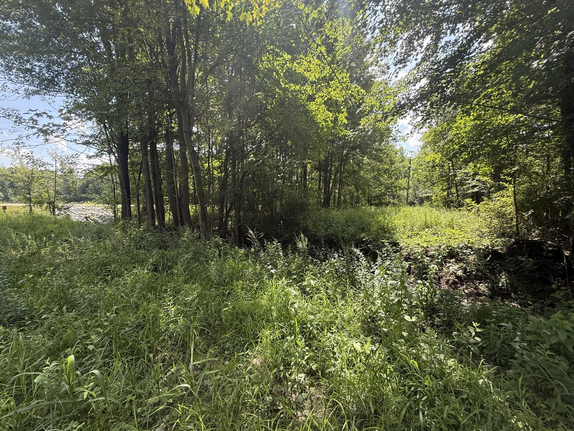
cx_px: 287
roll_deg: -0.3
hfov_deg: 102.1
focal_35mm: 14
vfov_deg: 85.7
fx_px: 232
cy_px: 216
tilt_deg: -3.2
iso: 64
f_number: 2.2
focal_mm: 2.22
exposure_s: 1/310
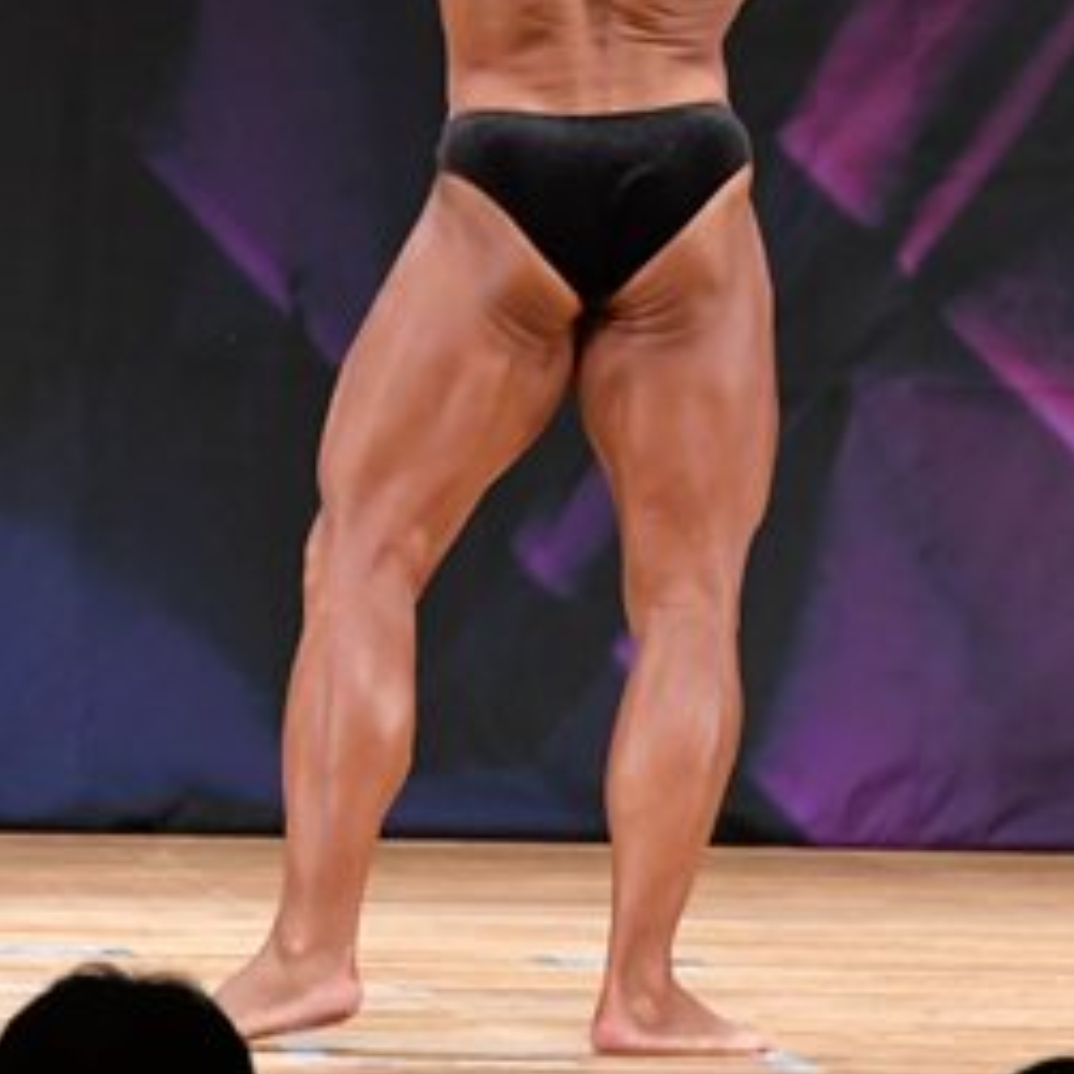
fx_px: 23483
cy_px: 98
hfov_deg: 2.6
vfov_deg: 2.6
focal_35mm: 669
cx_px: 627
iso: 3200
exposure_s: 1/400
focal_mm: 170
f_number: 5.6
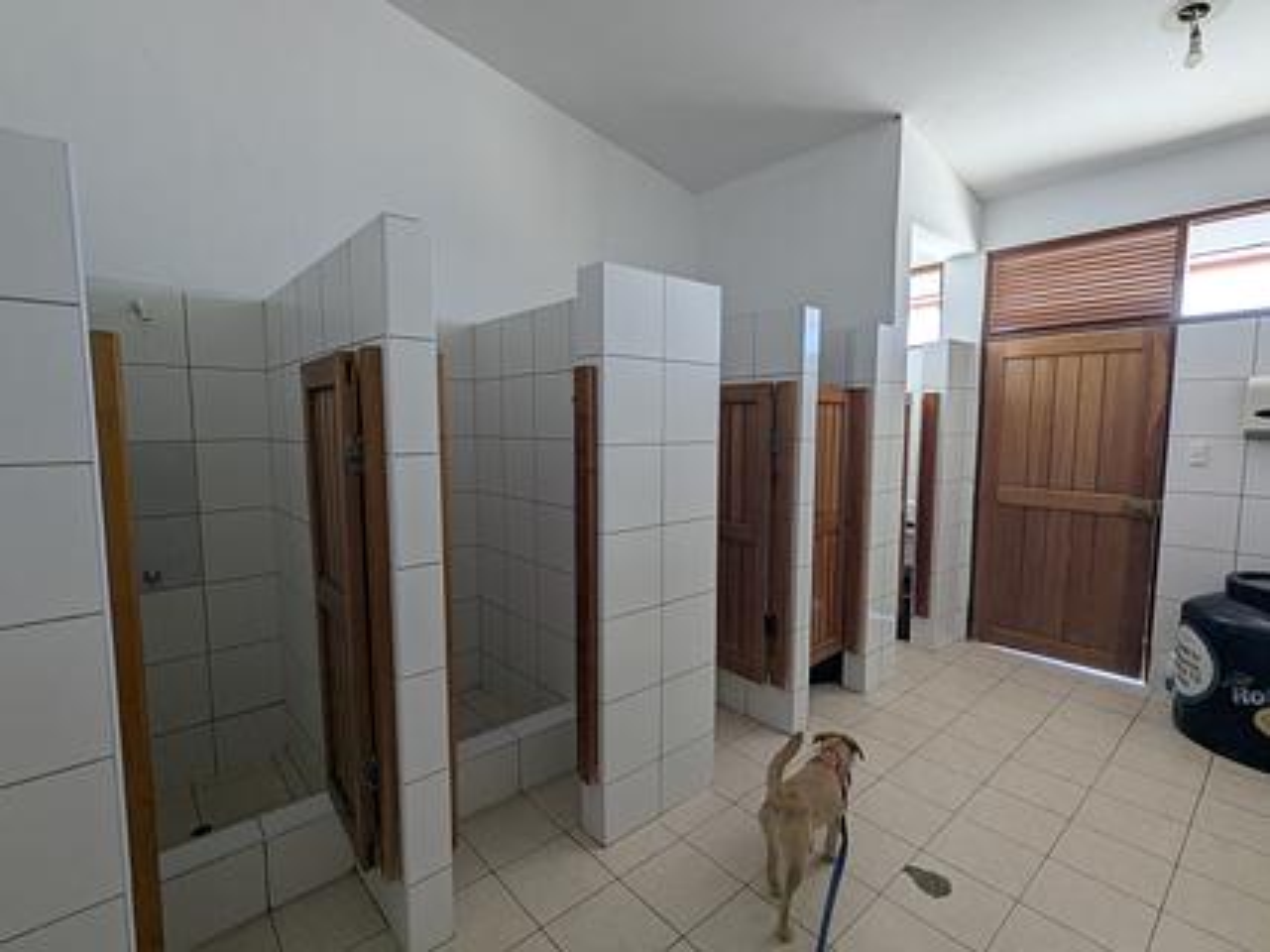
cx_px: 635
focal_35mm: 16
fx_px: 587
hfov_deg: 94.5
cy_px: 476
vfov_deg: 78.1
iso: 125
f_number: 2.2
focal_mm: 2.35
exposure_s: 1/191
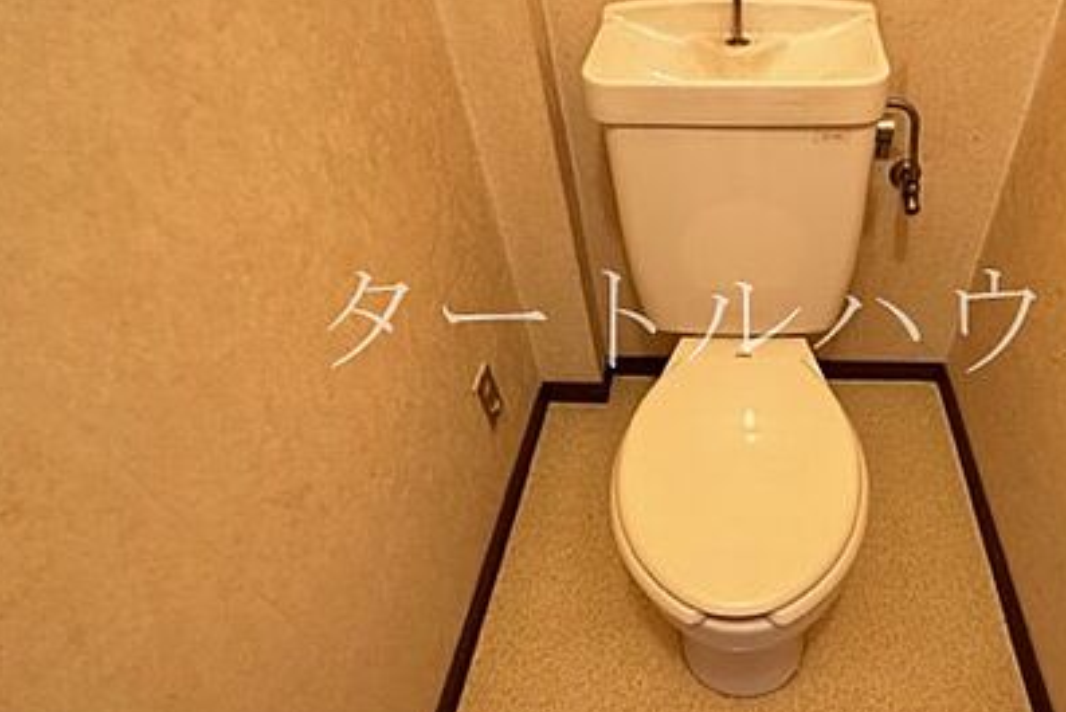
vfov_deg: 57.2
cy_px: 325
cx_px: 744
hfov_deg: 75.1
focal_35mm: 22
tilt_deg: -42.6
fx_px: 652
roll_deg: -1.1
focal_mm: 2.22
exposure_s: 1/60
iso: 1000
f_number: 2.2
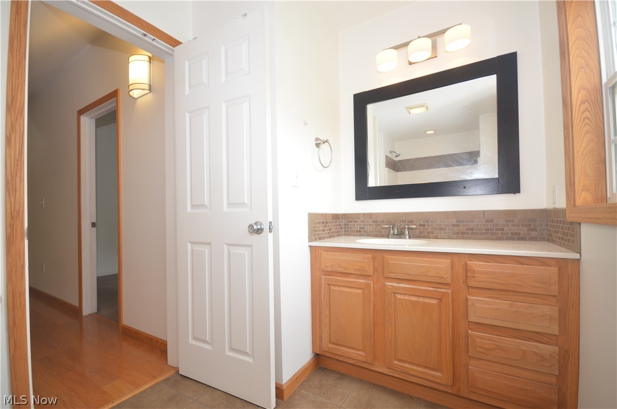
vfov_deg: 77.1
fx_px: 257
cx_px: 308
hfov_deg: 100.5
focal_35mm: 15
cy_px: 204
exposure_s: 1/60
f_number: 4
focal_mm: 10
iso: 220
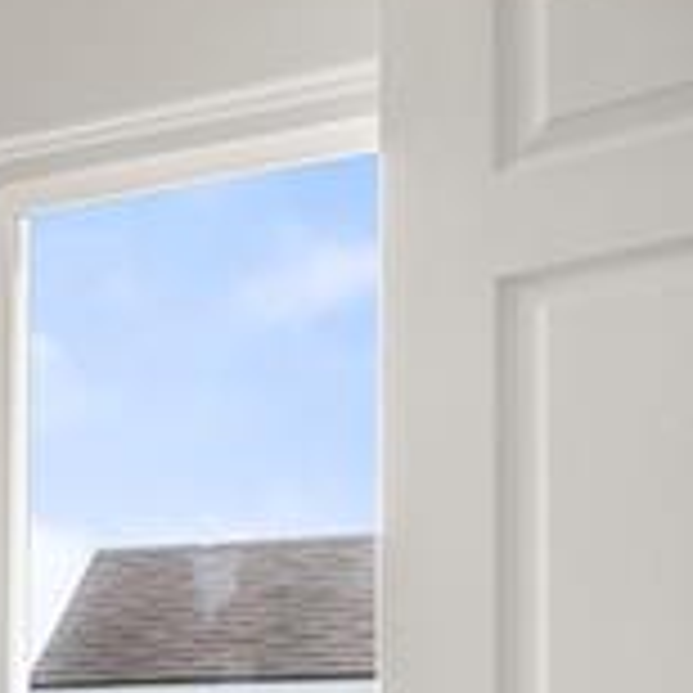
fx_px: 1789
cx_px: -1030
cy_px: 893
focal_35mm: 79
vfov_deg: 20.1
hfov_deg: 14.0
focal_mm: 14
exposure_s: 1/20
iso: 100
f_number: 11
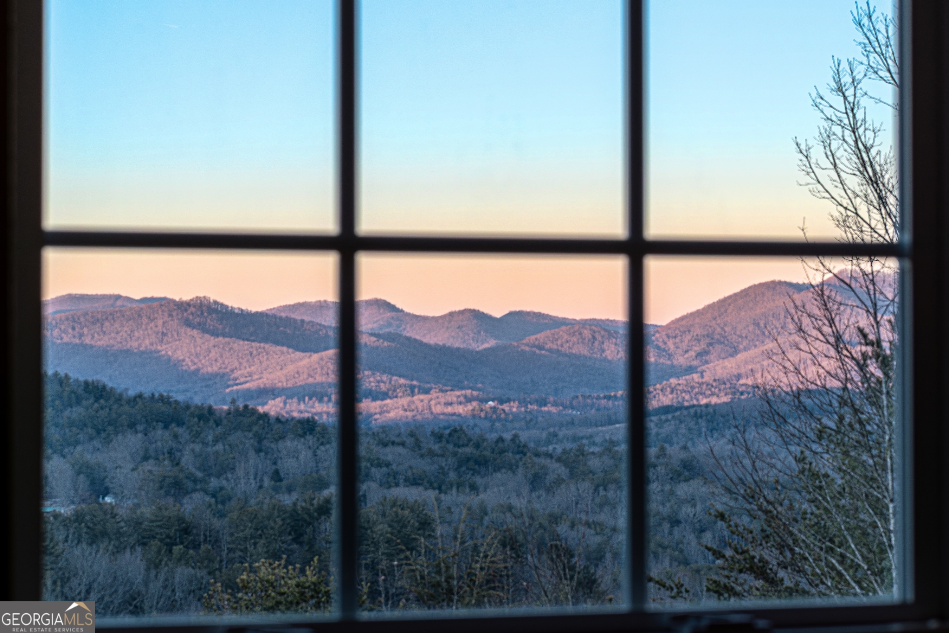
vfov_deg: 13.0
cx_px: 474
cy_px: 316
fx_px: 2768
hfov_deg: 19.5
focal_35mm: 105
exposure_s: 1/25
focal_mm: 70
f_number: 10
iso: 100
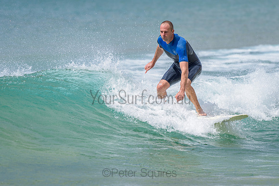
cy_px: 99
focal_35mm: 491
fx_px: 3803
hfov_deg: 4.2
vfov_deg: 2.8
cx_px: 164
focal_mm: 400
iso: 200
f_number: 5.6
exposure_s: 1/2000
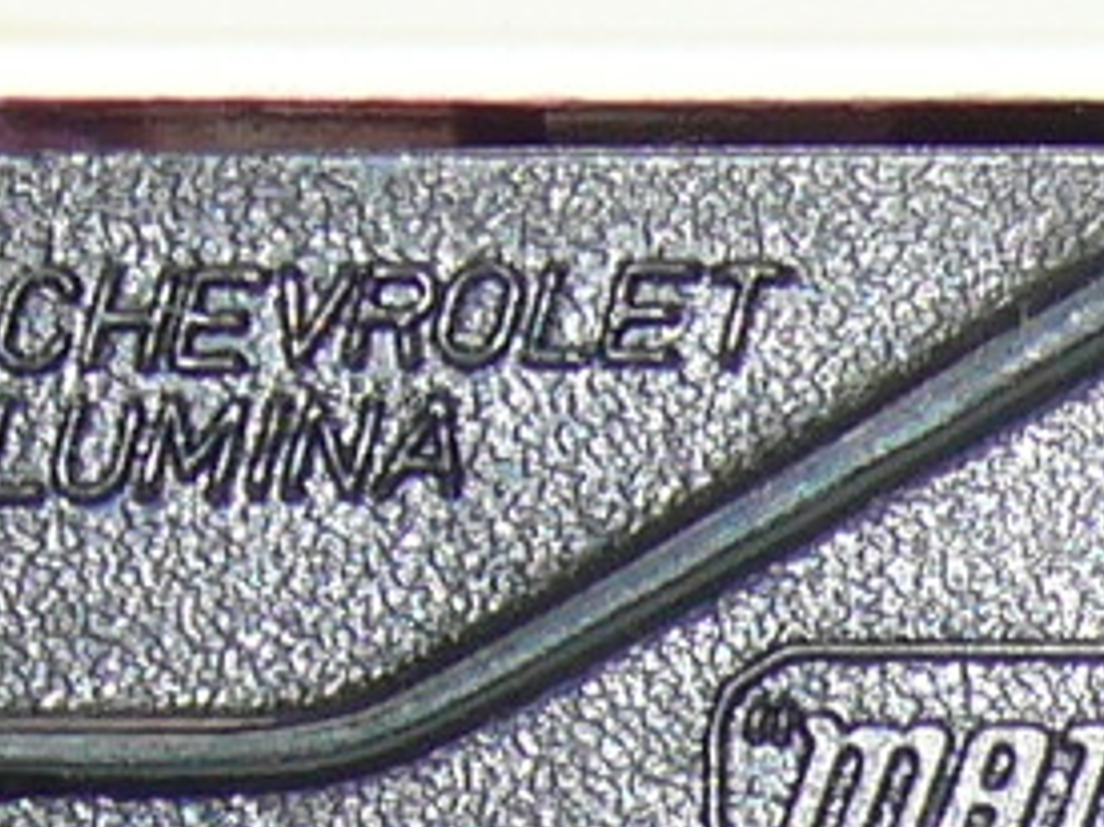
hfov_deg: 3.2
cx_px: 927
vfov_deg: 2.4
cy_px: 1080
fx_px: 19510
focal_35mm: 612
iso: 100
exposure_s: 1/30
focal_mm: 13.7
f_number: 4
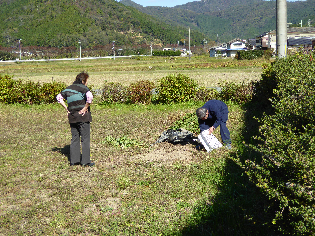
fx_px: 519
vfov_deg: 25.7
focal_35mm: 57
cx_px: 158
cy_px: 118
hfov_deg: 33.8
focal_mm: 9.6
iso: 100
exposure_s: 1/500
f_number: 4.1
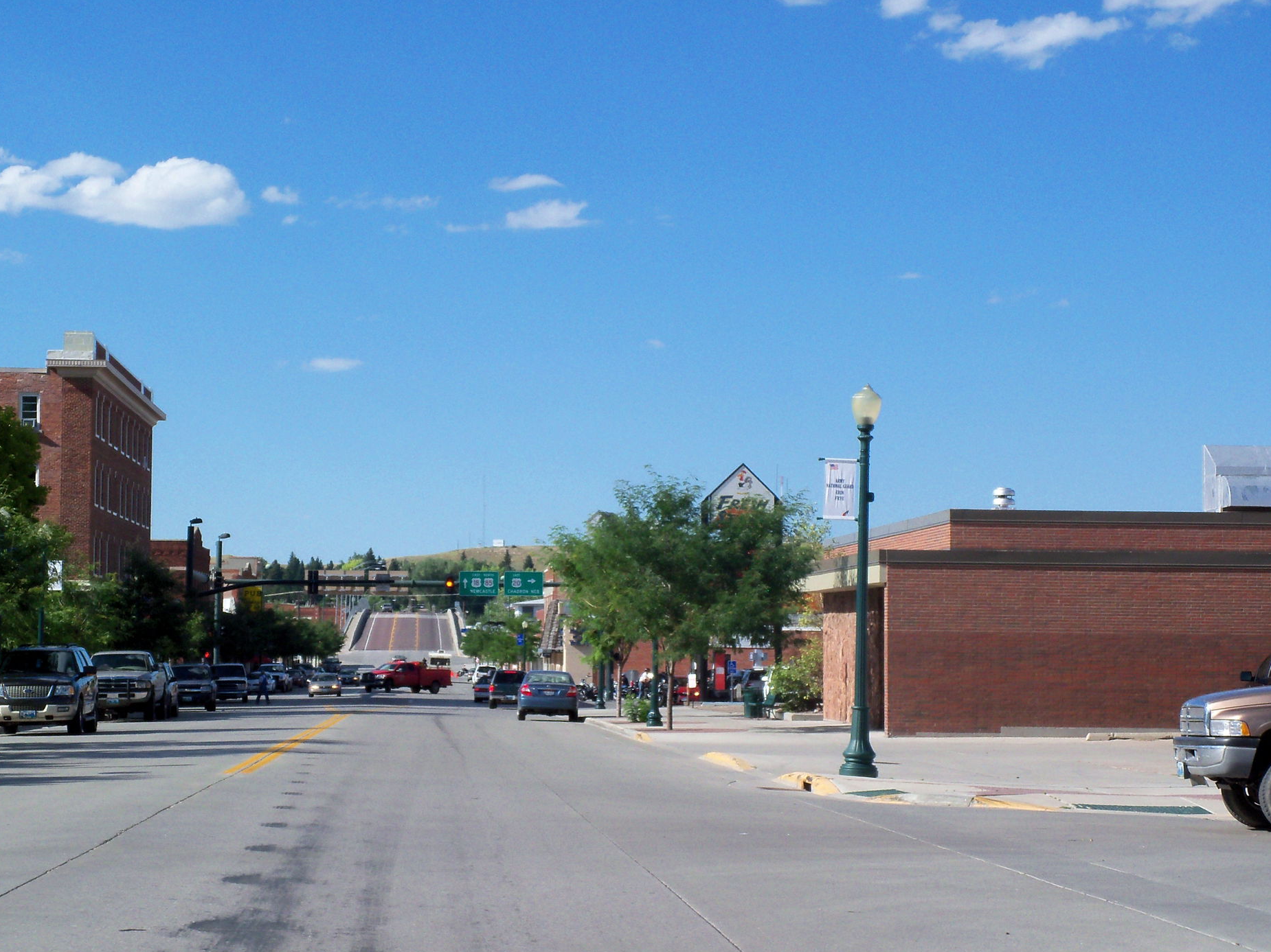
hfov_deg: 23.8
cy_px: 493
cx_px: 620
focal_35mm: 82
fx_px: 3010
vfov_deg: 18.0
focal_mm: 14
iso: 80
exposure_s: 1/320
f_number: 6.6
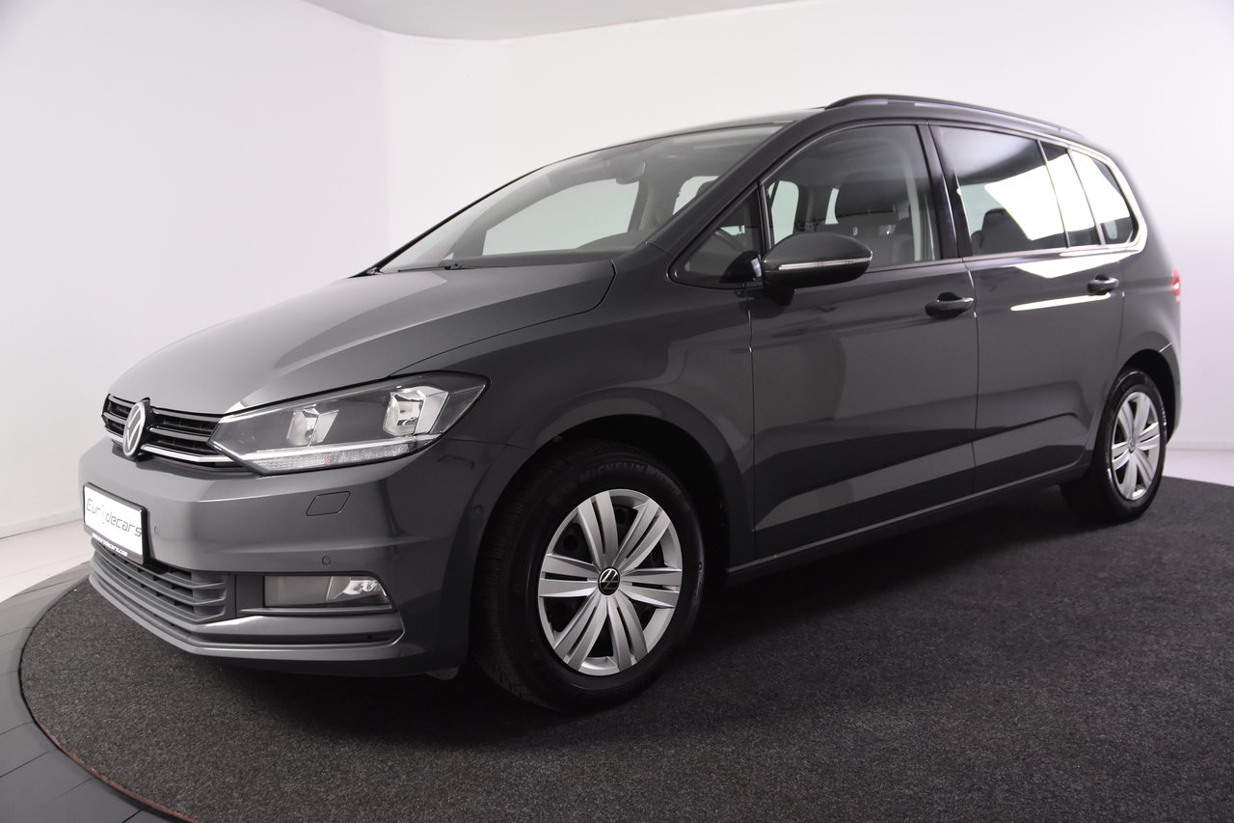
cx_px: 617
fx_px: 1131
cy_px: 412
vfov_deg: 40.0
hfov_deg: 57.2
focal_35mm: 33
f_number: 4.5
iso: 1600
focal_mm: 22
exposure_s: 1/80
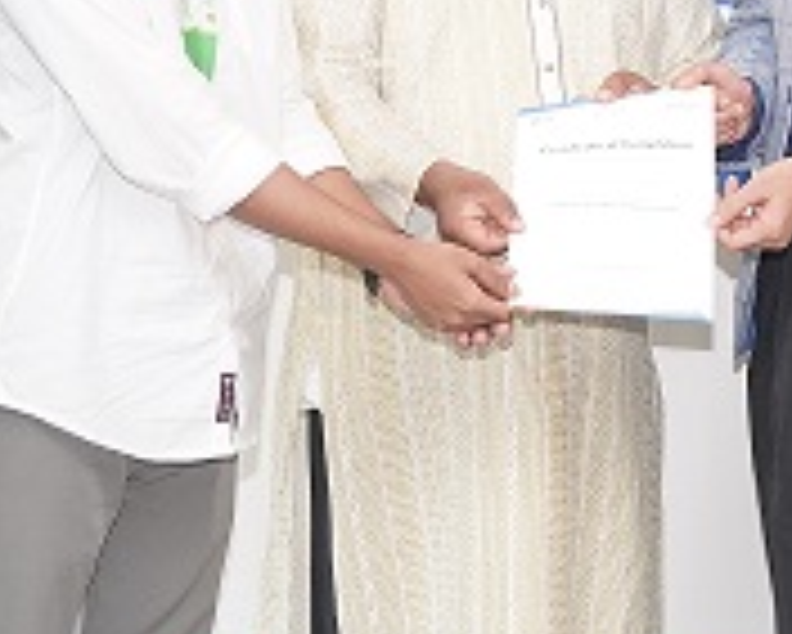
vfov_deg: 9.3
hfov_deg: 11.4
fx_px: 3846
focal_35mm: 164
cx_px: 1102
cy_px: -198
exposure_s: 1/160
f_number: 4
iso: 2500
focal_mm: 41
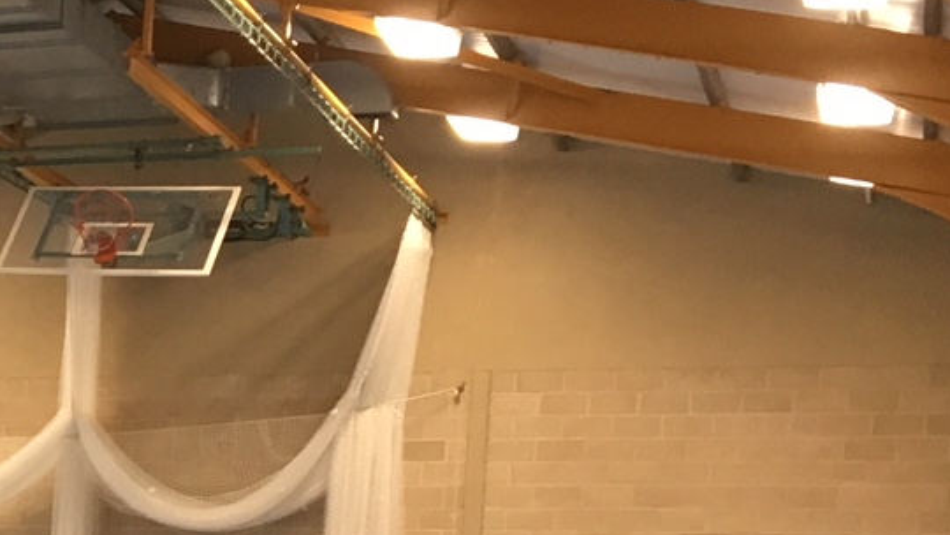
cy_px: 876
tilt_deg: -2.9
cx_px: -577
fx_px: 2973
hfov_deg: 16.2
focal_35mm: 118
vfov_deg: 9.9
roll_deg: -1.8
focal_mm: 4.15
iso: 50
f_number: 2.2
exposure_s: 1/33
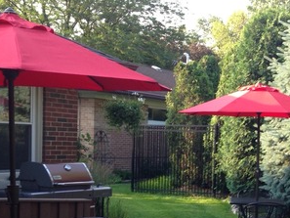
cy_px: 200
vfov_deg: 20.3
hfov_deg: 26.1
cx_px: 284
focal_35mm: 71
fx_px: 595
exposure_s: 1/125
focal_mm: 4.13
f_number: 2.4
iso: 50
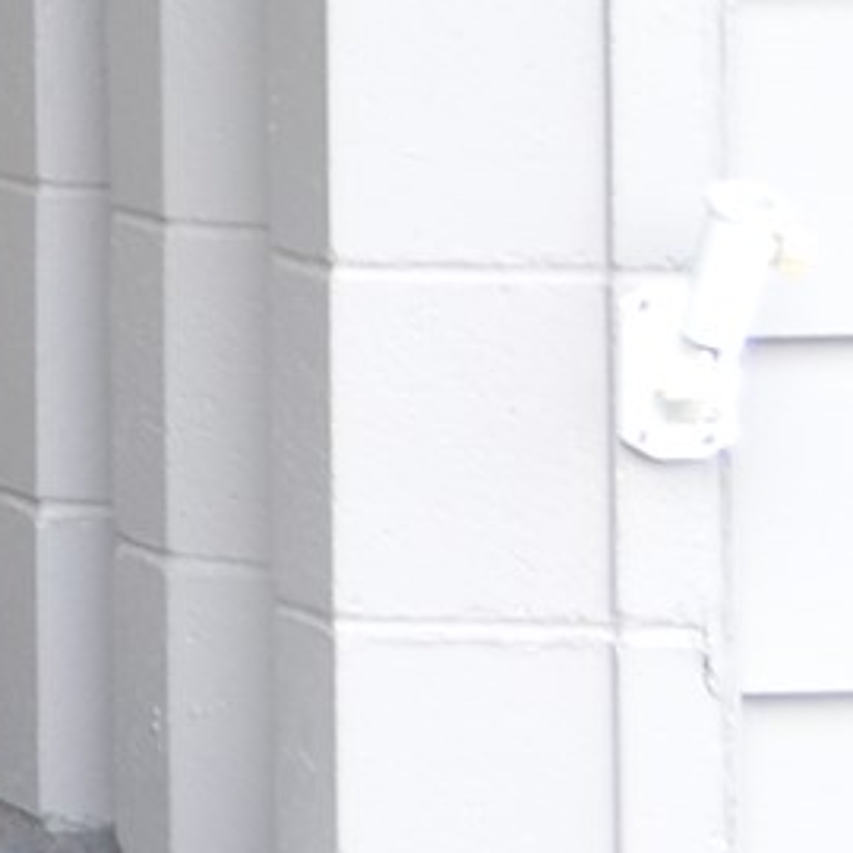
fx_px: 6301
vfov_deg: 7.5
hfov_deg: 6.5
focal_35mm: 226
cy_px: -651
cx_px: -2322
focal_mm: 22
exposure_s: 1/125
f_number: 5.6
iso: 360
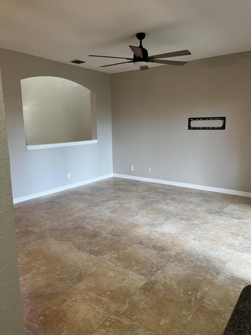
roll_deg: +0.7
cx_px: 126
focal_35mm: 26
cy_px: 168
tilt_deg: -9.9
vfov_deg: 67.3
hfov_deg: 53.1
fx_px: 251
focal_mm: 5.1
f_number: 1.6
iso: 125
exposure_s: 1/60
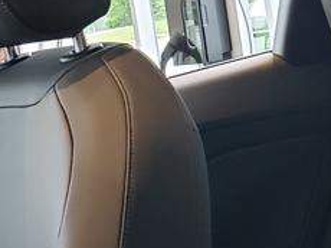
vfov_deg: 12.4
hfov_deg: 16.7
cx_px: 322
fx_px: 1108
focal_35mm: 116
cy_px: -53
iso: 250
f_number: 2.4
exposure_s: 1/60
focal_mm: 4.3
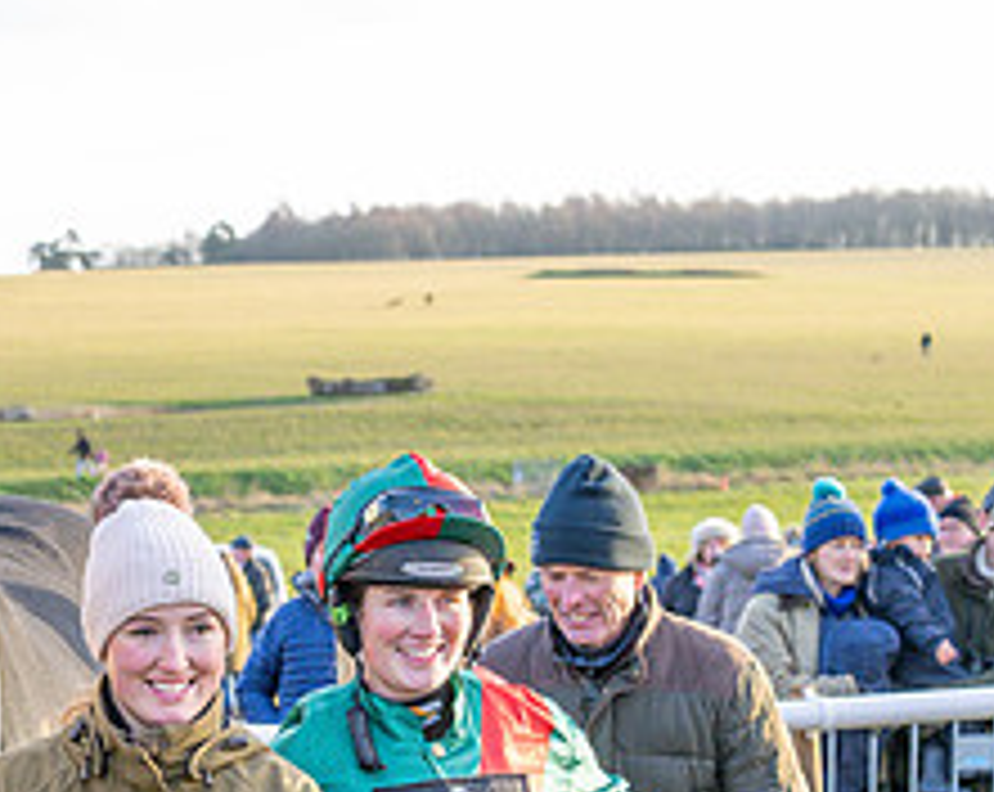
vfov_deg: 13.9
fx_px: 3172
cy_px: 889
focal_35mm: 108
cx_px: 52
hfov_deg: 17.5
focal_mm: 35
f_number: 4
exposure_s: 1/640
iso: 800
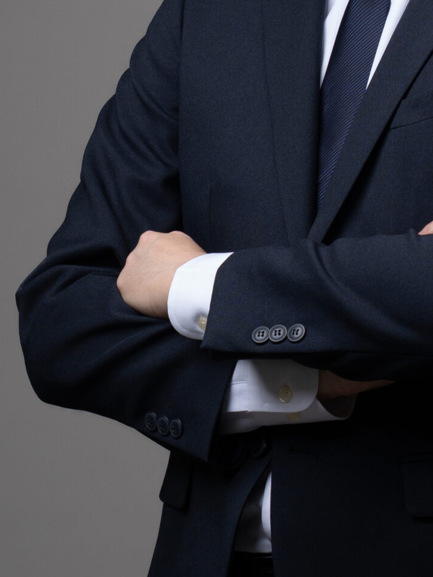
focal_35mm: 270
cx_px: 382
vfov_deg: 7.3
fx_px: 4502
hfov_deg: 5.5
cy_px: 134
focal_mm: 70
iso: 80
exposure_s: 1/160
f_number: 6.3
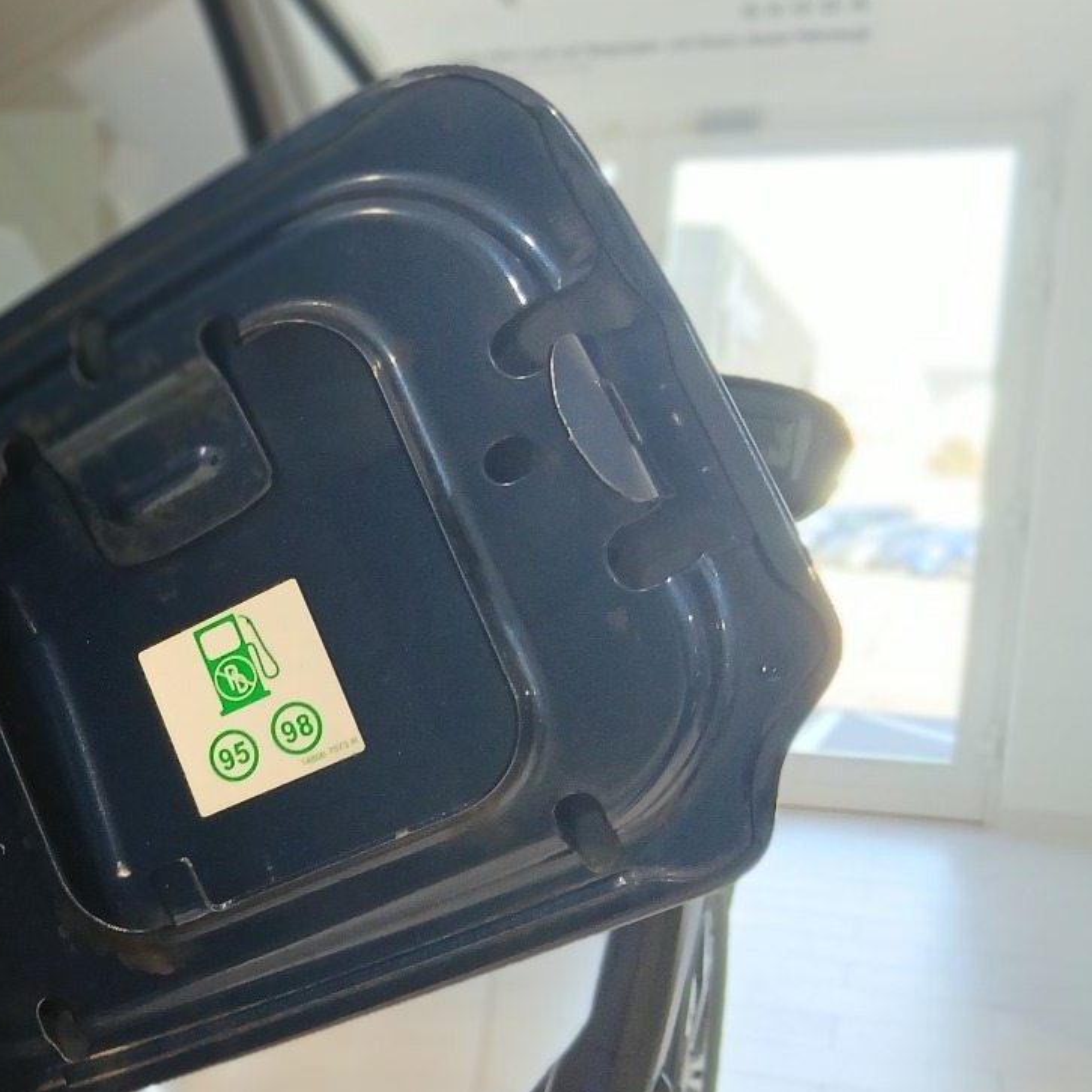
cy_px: 817
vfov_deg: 29.6
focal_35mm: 57
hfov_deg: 26.3
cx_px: -259
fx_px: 2034
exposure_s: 1/50
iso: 160
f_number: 1.8
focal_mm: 3.98
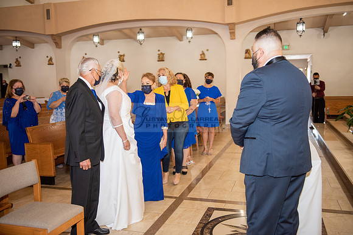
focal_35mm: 36
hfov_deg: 53.1
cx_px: 176
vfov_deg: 36.9
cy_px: 118
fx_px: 353
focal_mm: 36
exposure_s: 1/160
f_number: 2.8
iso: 1000
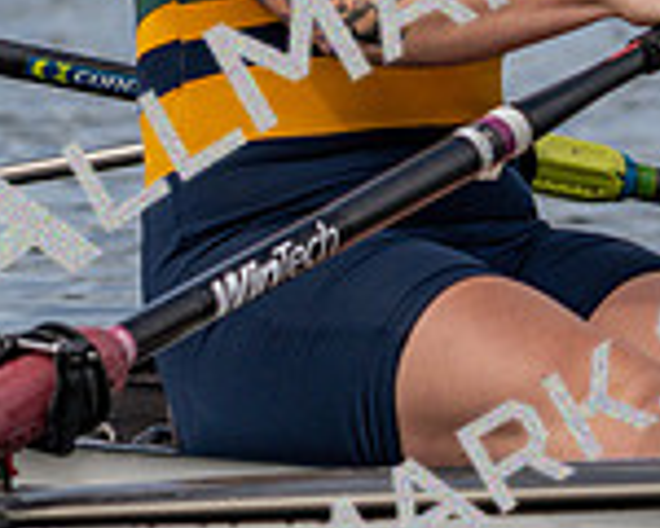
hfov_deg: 2.7
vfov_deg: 2.1
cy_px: -59
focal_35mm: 727
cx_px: -453
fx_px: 14201
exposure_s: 1/1600
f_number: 5.6
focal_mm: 200
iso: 320
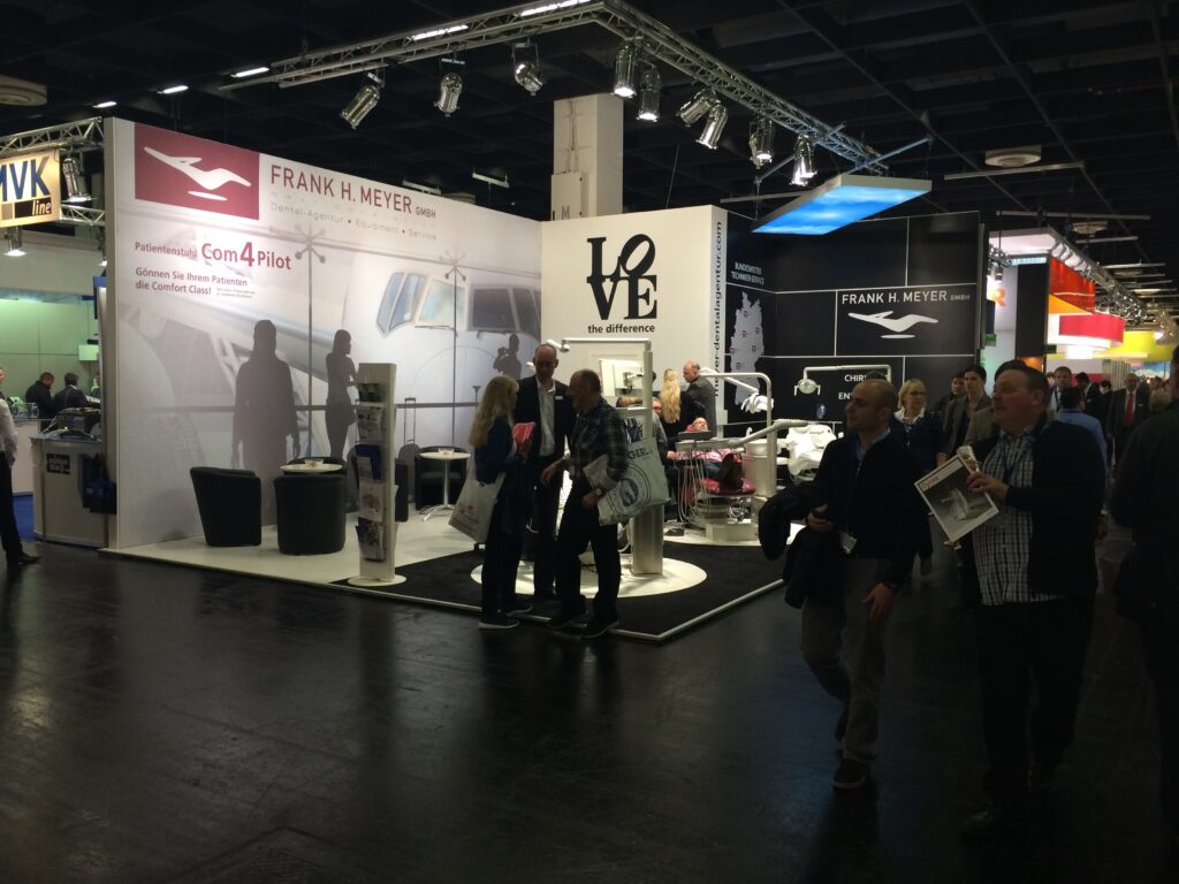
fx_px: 988
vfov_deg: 48.2
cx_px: 590
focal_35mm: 29
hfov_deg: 61.7
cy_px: 442
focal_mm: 4.15
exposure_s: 1/30
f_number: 2.2
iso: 32
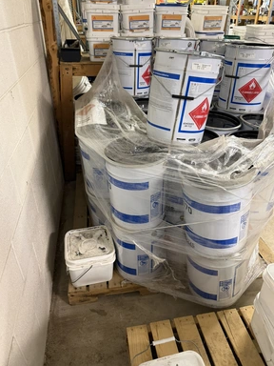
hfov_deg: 54.9
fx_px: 264
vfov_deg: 69.4
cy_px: 176
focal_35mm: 25
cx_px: 139
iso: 400
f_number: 1.78
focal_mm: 6.76
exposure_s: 1/60
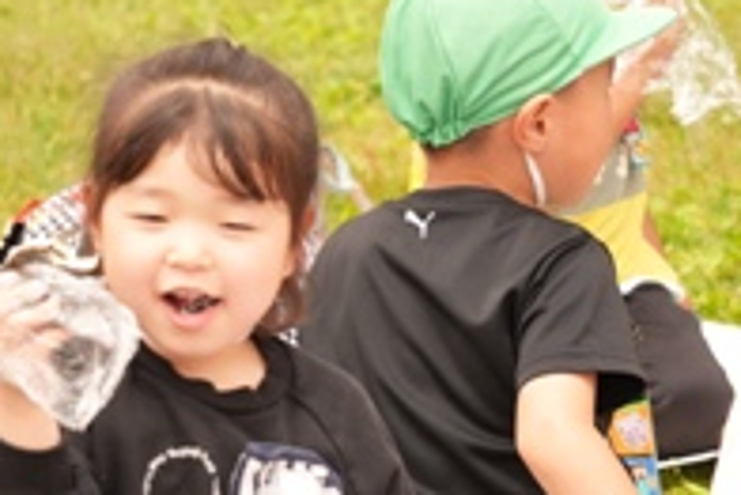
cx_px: 541
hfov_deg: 6.3
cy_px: 334
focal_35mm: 327
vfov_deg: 4.2
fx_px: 6736
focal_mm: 107
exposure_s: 1/400
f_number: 5.6
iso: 200
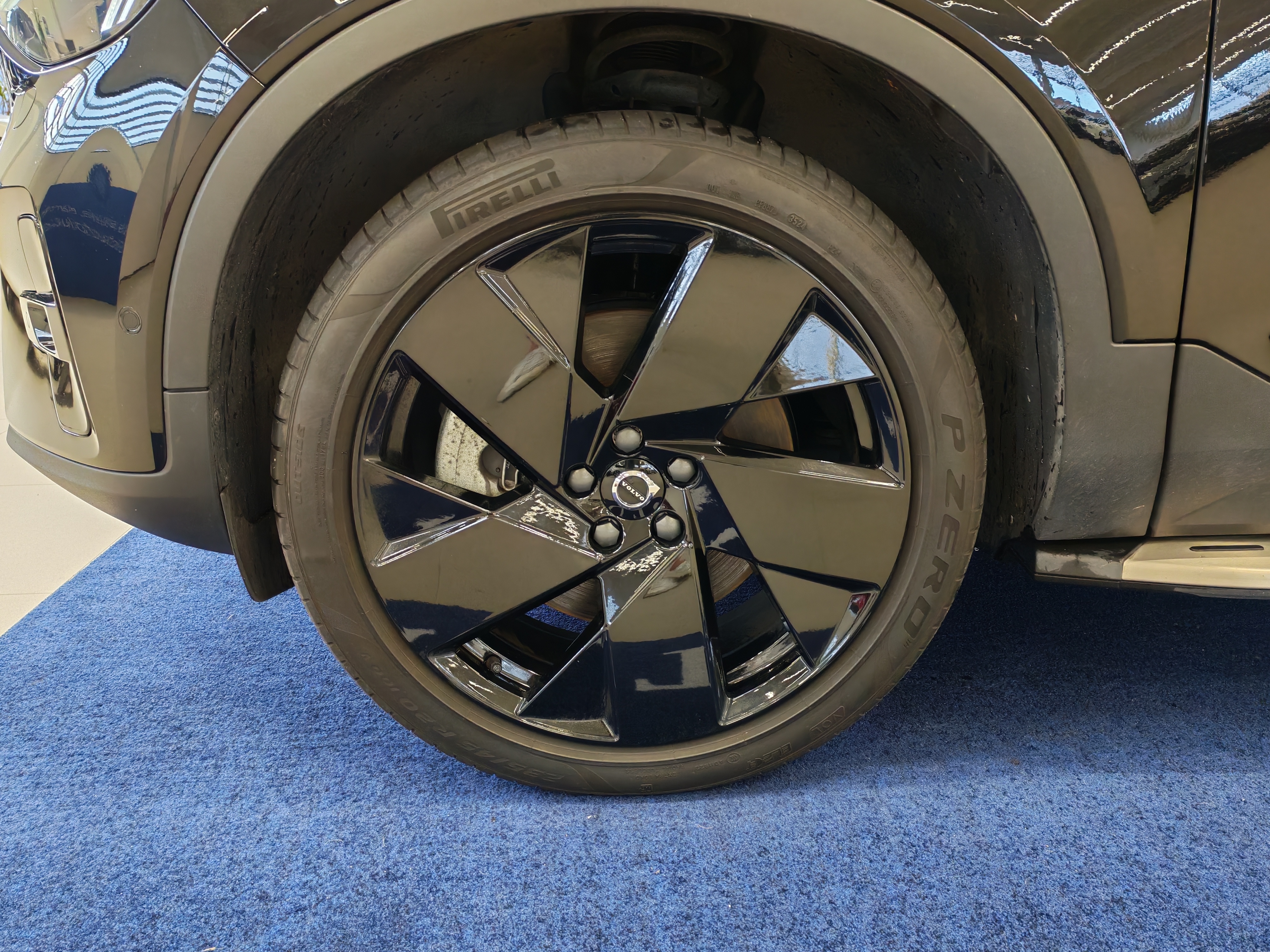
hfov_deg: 58.4
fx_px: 1137
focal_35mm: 31
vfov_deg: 45.4
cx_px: 635
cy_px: 476
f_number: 1.9
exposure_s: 1/100
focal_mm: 6.12
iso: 1250
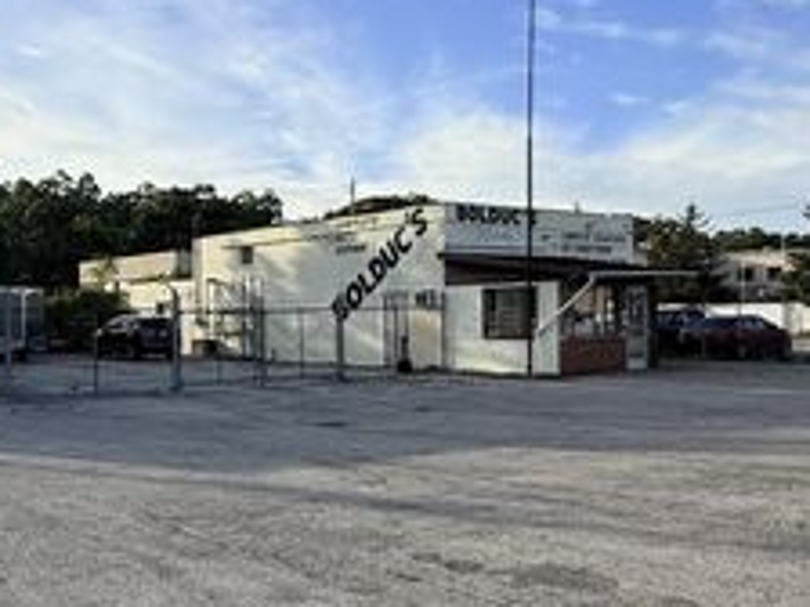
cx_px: 242
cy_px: 329
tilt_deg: -0.4
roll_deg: +0.9
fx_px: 936
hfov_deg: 45.8
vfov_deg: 35.9
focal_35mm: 40
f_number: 2.2
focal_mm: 2.22
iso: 50
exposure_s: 1/1399
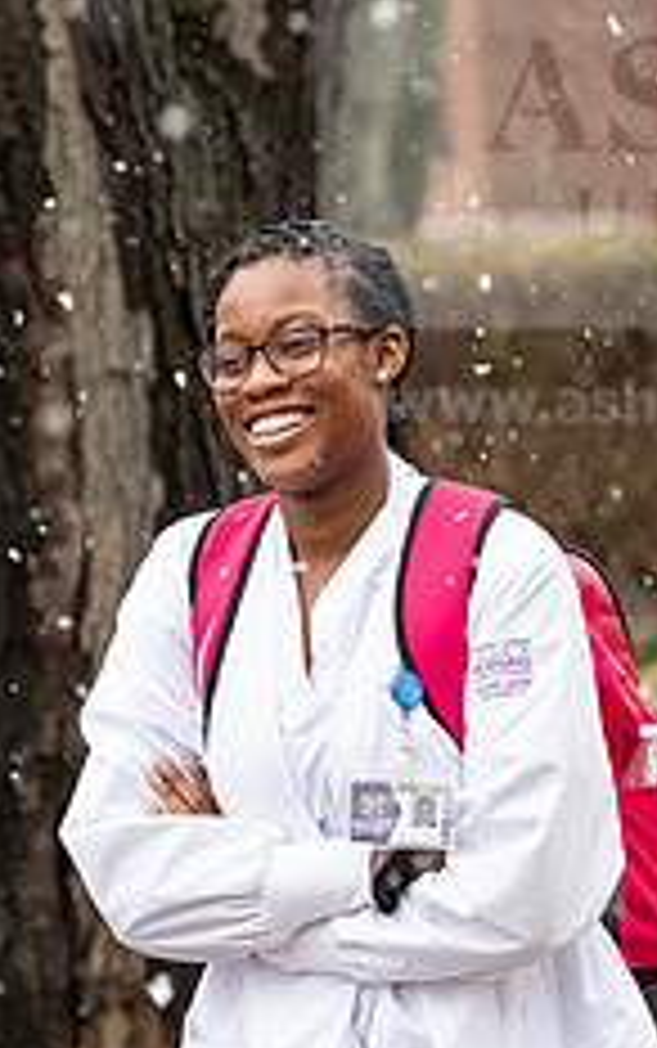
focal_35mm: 279
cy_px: 497
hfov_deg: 4.7
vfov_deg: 7.5
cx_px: 180
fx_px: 7978
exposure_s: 1/400
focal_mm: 110
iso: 640
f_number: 4
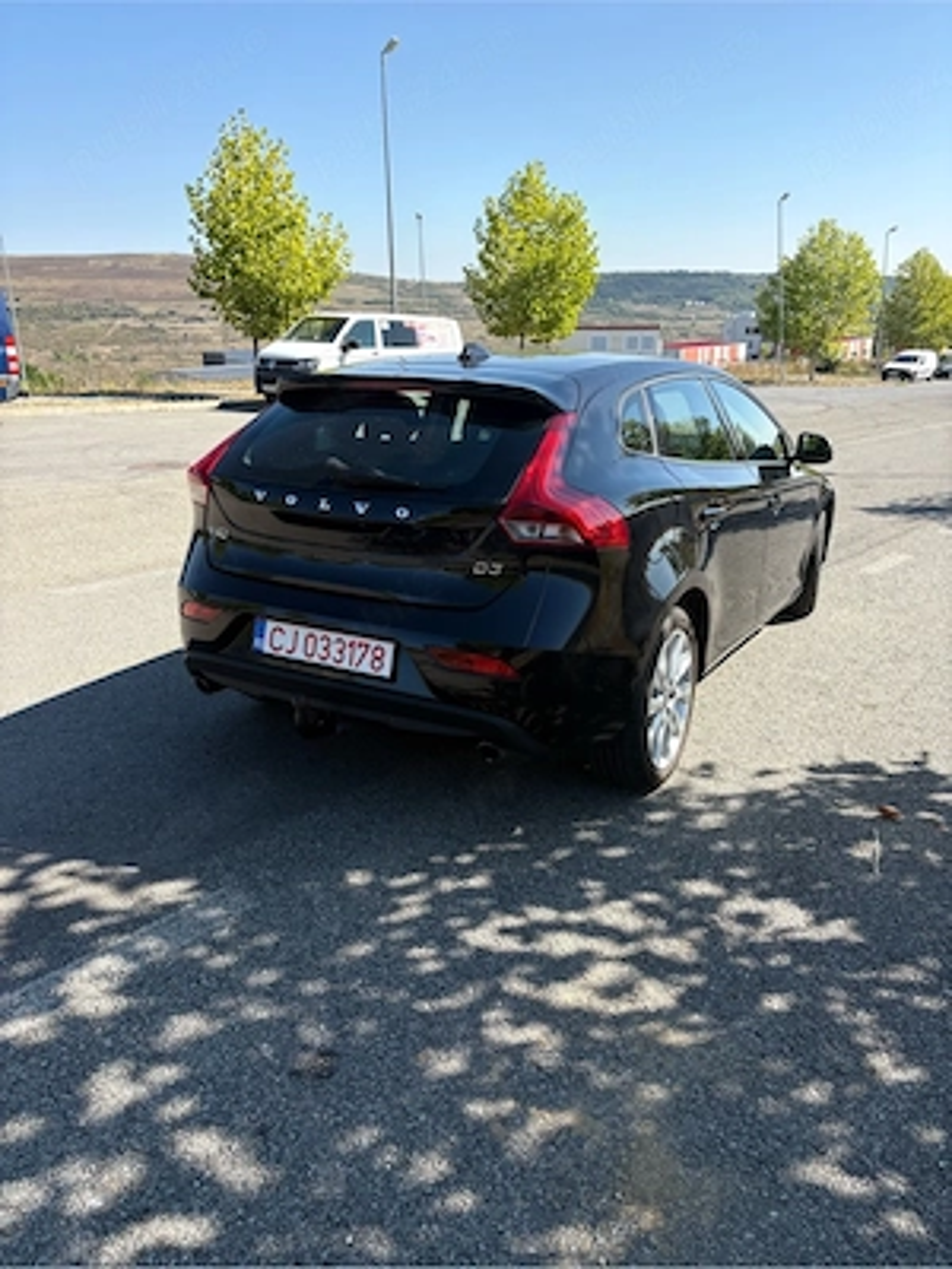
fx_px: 953
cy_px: 634
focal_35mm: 26
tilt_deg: -19.3
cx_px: 476
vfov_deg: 67.3
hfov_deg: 53.1
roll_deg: +0.9
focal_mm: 5.96
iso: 50
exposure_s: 1/1626
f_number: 1.6
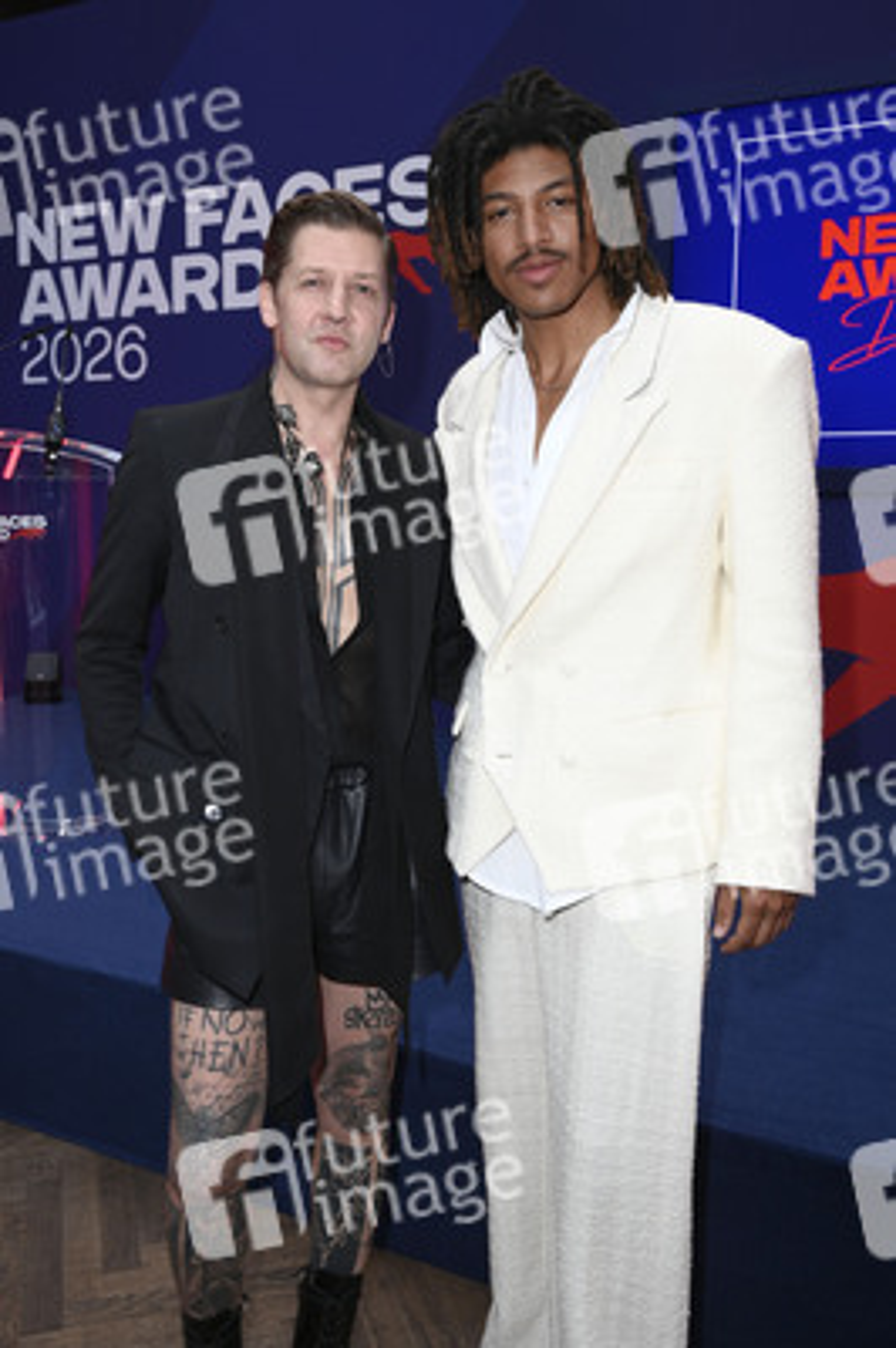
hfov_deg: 38.8
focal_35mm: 34
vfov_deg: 55.8
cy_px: 674
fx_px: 1271
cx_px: 448
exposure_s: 1/100
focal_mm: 34
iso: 1000
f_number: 5.6
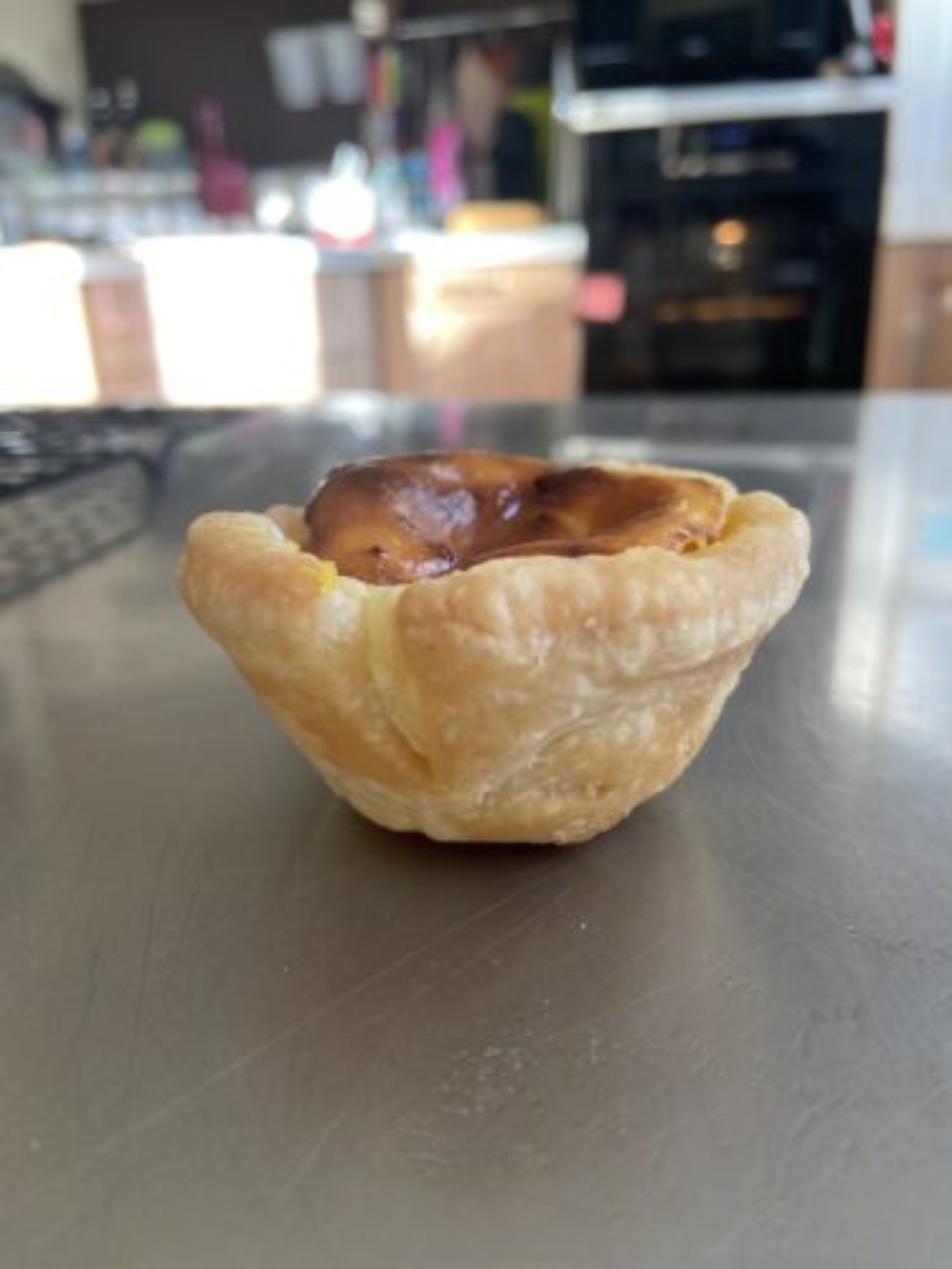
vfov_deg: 69.4
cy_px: 634
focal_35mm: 25
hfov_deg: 54.9
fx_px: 917
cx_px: 476
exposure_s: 1/103
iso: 125
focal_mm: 4.25
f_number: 1.8
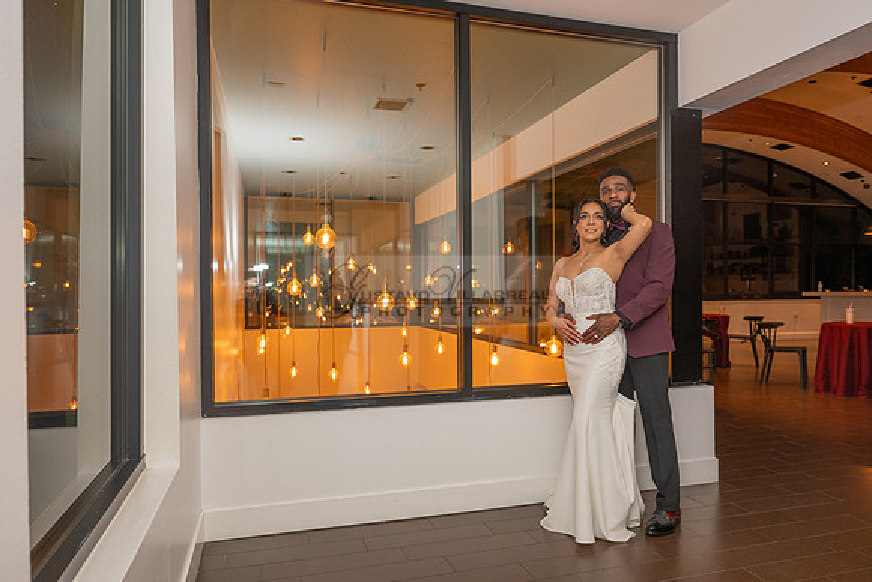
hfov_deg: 73.7
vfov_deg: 53.2
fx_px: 581
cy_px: 291
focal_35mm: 24
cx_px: 436
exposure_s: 1/200
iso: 800
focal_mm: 24
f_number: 4
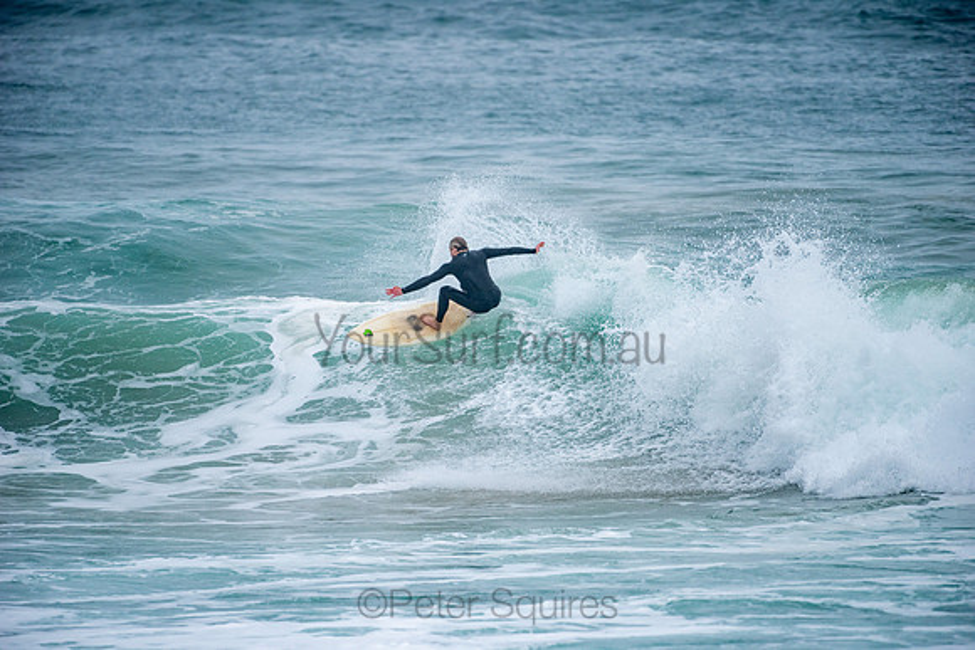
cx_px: 488
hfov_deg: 4.1
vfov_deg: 2.8
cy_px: 325
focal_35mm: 500
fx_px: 13544
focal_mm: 500
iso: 360
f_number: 5.6
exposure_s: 1/1000
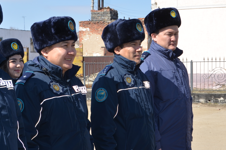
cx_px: 143
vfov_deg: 17.2
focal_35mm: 79
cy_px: 64
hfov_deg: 25.6
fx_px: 495
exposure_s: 1/250
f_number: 7.1
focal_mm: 28
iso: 100
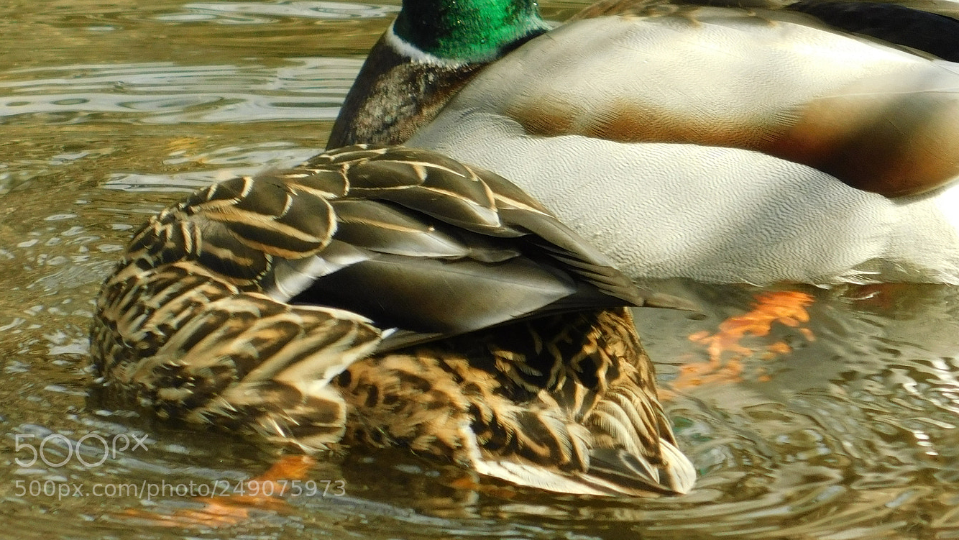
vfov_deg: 1.0
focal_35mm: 1194
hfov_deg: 1.8
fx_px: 30368
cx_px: 545
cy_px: 114
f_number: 6.5
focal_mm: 160
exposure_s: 1/160
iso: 220
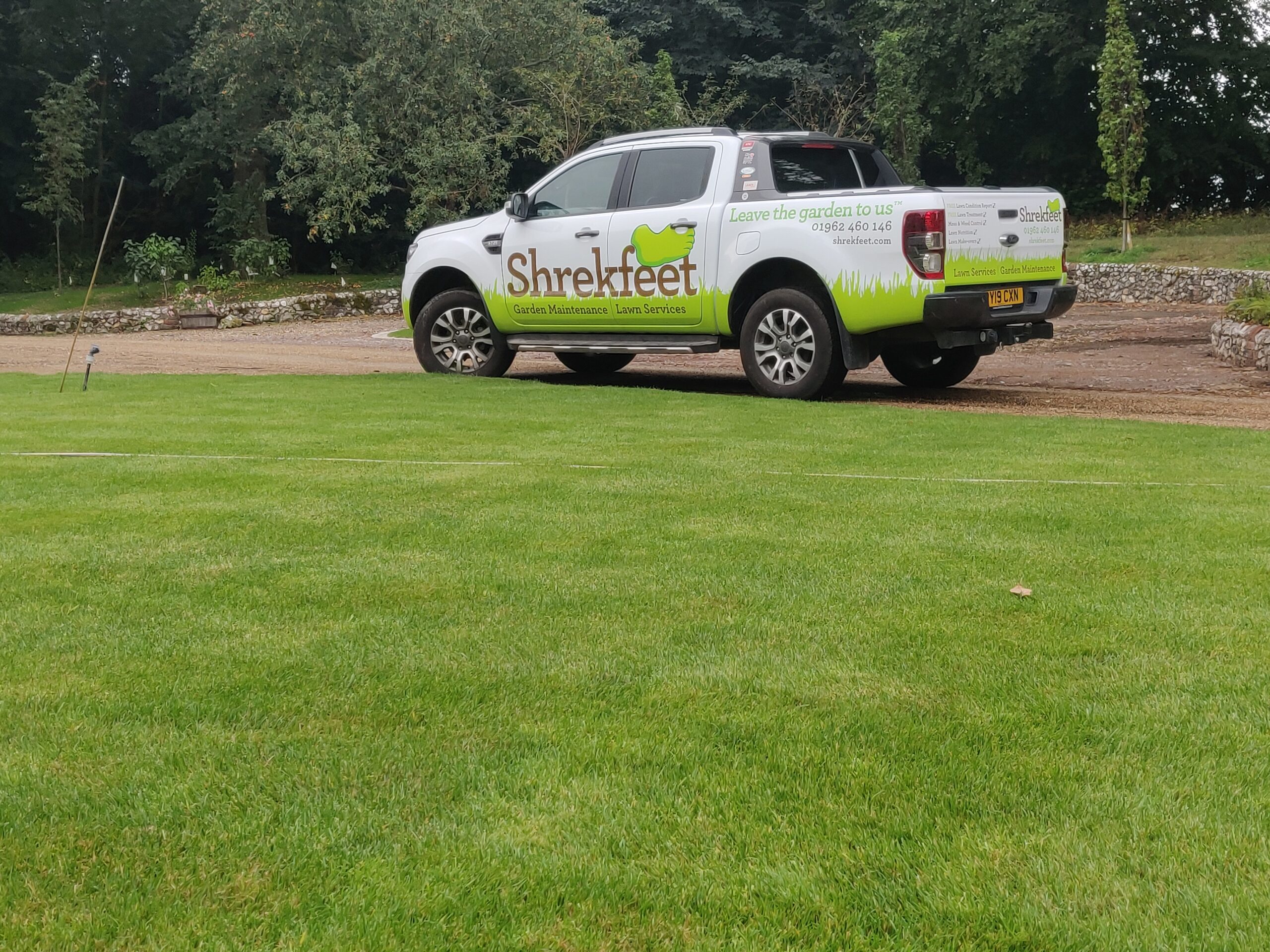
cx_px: 635
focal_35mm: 25
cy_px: 476
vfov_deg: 54.9
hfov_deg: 69.4
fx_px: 917
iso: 100
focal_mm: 4.25
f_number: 1.7
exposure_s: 1/300
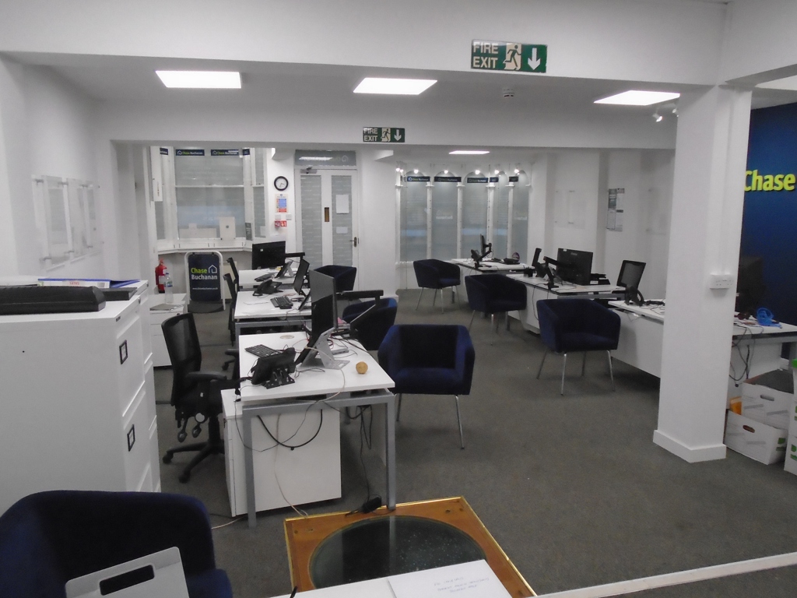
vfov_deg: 53.1
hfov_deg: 67.3
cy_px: 299
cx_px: 398
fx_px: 599
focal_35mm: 26
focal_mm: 4.6
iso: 640
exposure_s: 1/125
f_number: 3.2
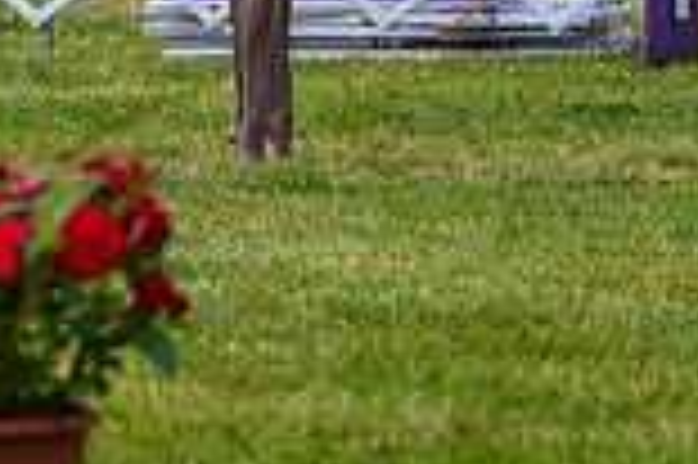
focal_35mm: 561
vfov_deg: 2.4
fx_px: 10866
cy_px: -246
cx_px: 63
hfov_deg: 3.7
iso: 160
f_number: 4
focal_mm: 150
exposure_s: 1/500
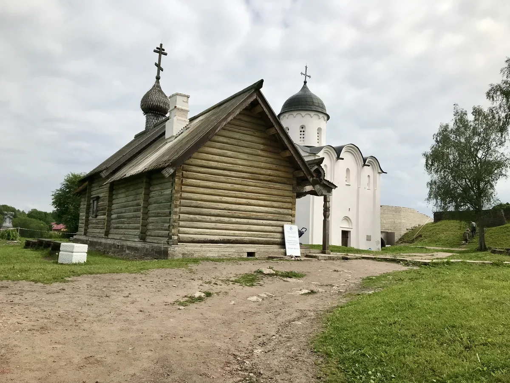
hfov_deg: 63.4
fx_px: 413
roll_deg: -3.8
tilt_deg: +6.8
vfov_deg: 49.7
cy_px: 192
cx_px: 255
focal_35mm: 28
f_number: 1.8
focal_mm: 3.99
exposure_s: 1/3690
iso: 20
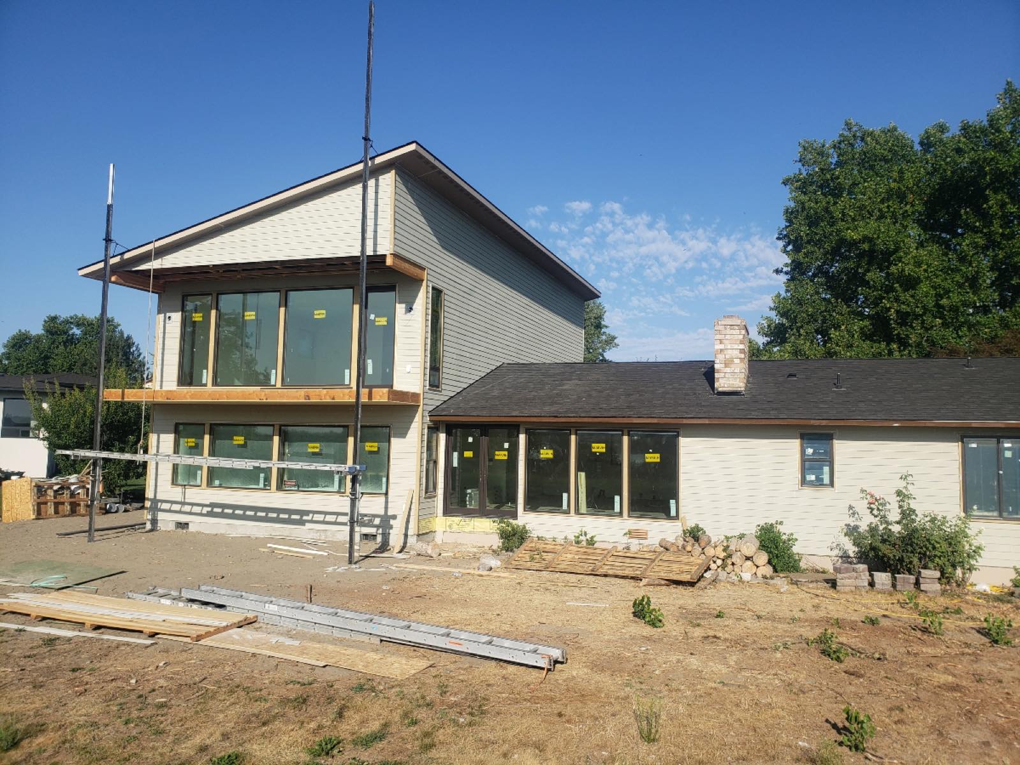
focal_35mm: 26
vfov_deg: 53.1
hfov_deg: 67.3
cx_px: 510
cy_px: 382
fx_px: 766
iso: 50
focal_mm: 4.3
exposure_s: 1/1653
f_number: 2.4
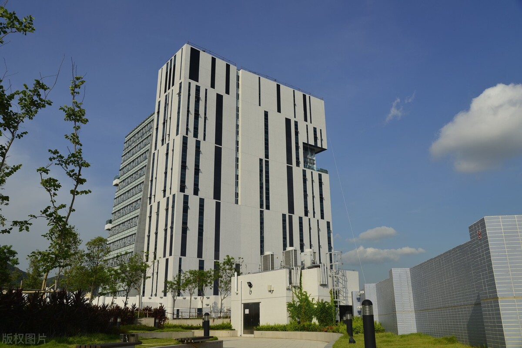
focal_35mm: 30
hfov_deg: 61.9
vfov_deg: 43.6
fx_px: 435
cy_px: 174
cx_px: 261
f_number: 8
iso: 160
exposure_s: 1/640
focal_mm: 30
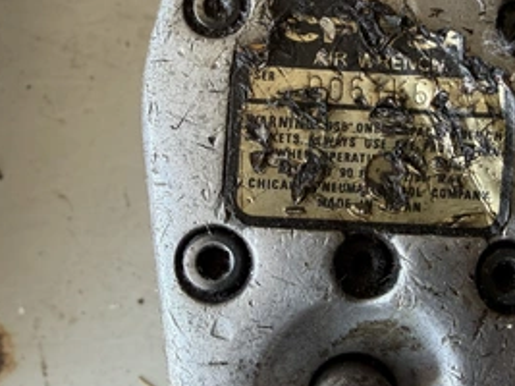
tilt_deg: -73.8
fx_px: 535
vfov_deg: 39.5
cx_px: 359
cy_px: 164
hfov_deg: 50.1
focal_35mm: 36
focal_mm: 2.22
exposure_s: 1/121
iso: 100
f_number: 2.2
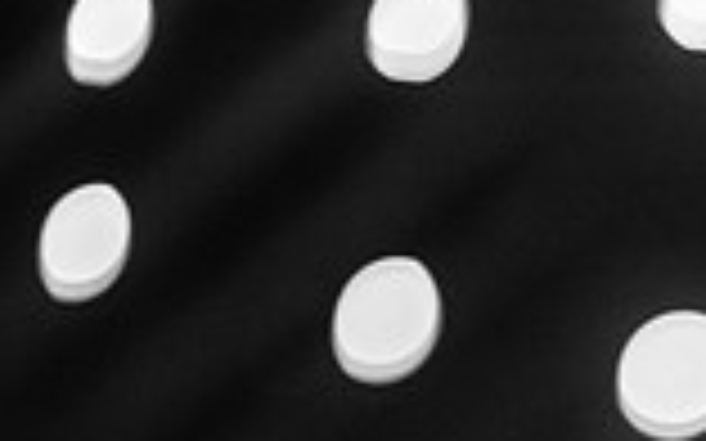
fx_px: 6155
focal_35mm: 320
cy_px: 765
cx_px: 1079
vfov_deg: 4.1
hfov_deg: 6.5
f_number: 1.4
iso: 2500
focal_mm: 85
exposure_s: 1/250
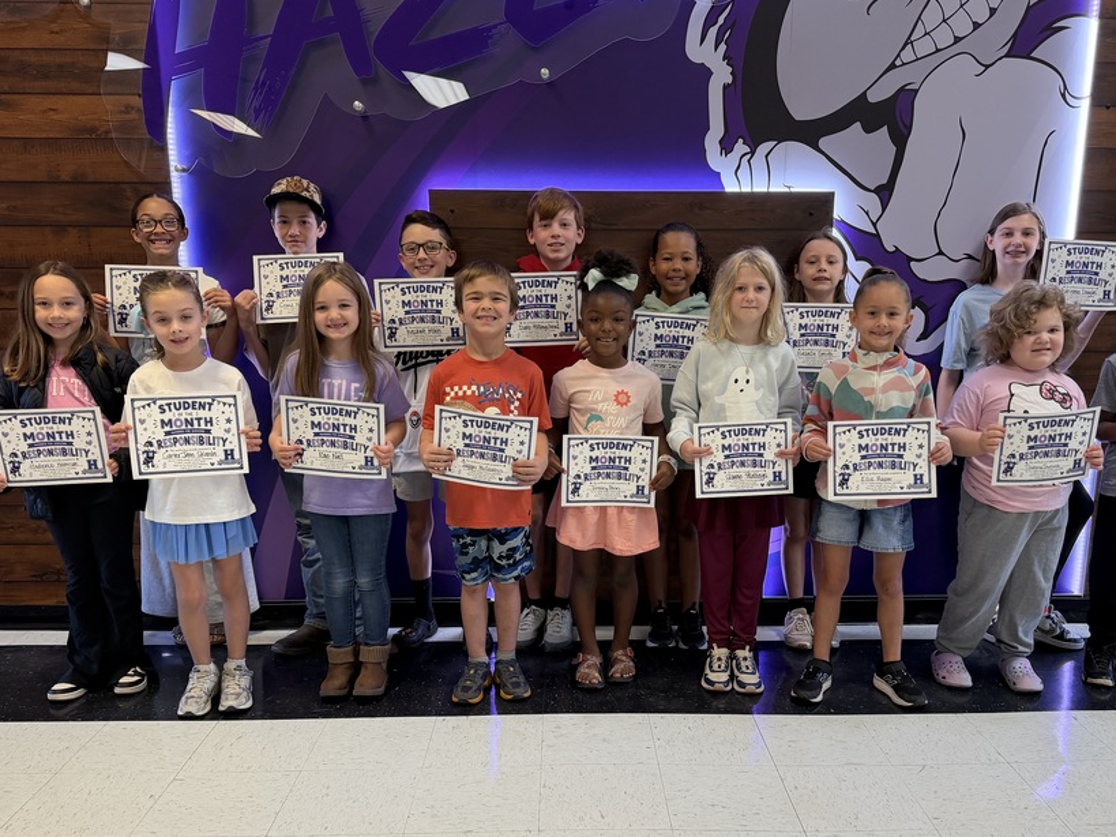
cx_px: 600
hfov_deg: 59.9
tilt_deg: -13.5
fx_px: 967
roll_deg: +0.1
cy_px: 517
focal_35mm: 30
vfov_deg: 46.4
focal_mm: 6.76
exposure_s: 1/60
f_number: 1.78
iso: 250
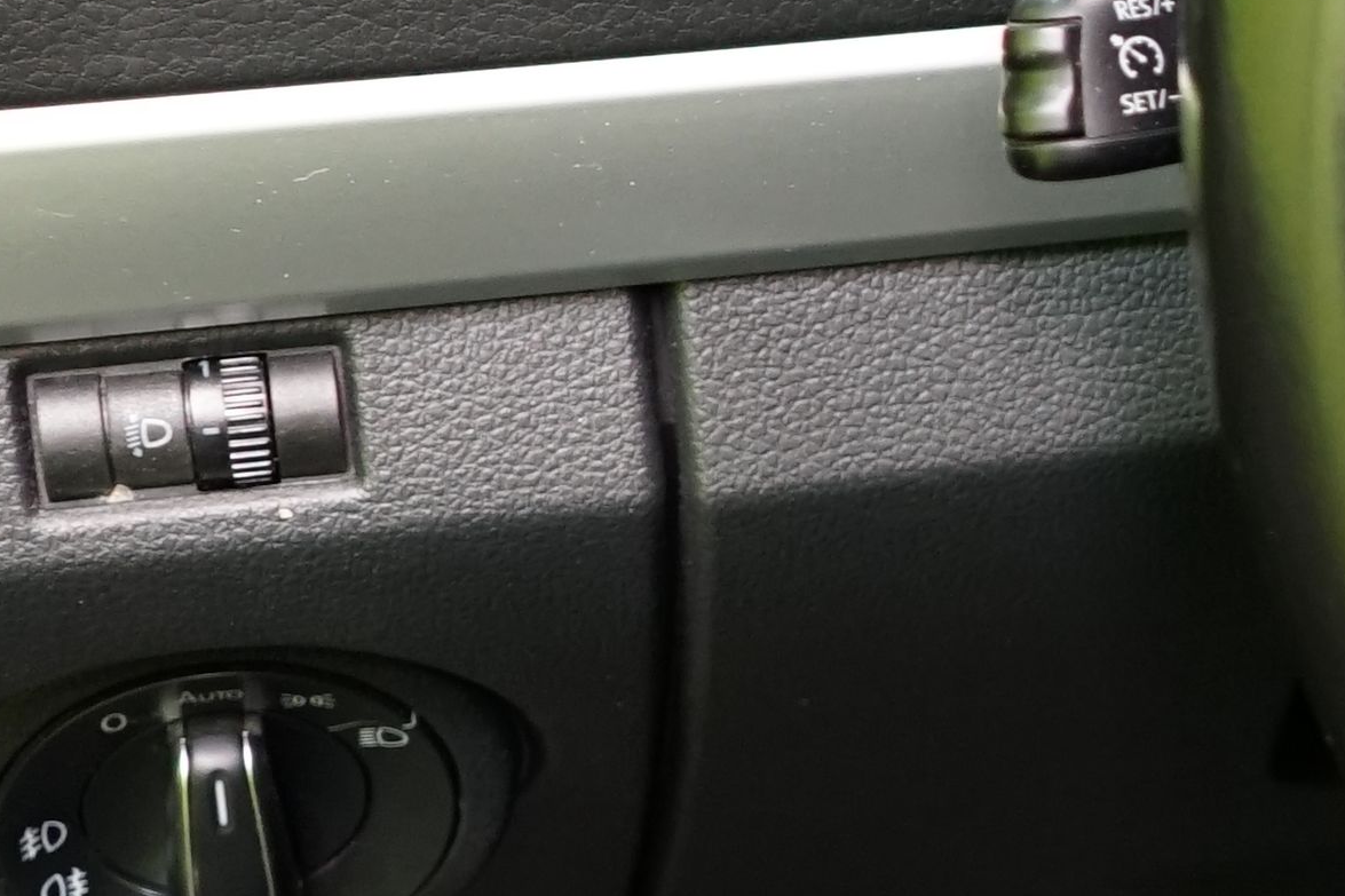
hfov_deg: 12.7
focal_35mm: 143
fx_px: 5342
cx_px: 2635
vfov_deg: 9.6
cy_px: 367
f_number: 3.5
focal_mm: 28
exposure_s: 1/30
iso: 1000
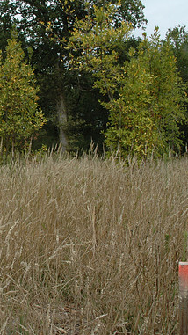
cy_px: 169
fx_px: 381
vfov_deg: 47.4
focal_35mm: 43
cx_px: -27
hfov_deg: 25.3
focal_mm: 18
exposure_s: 1/60
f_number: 22
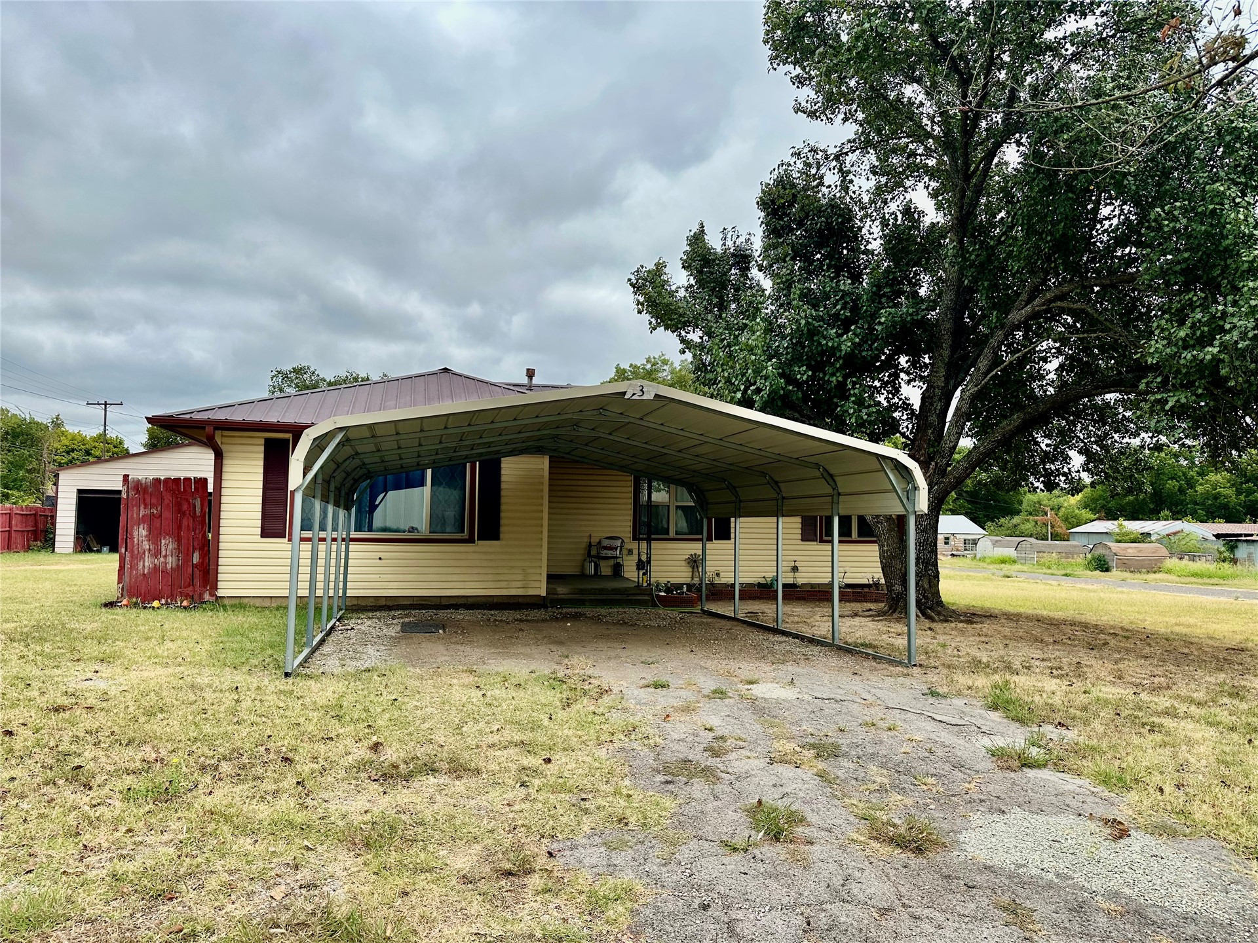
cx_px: 629
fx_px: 872
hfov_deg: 71.6
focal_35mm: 24
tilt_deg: +3.2
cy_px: 472
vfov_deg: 56.8
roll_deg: -0.3
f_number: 1.78
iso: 80
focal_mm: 6.86
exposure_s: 1/3356
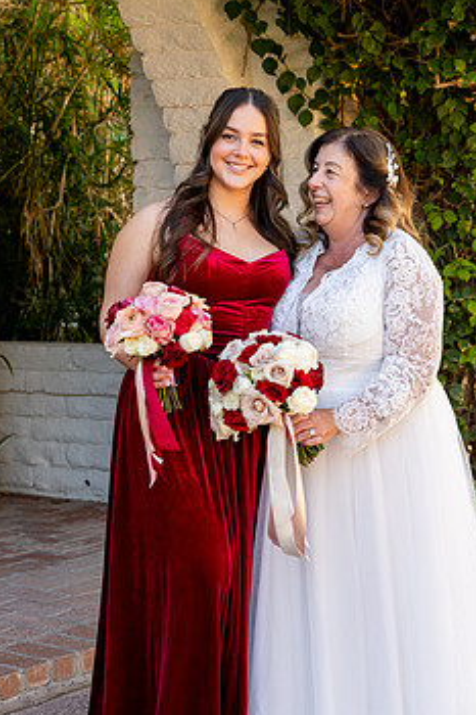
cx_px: 266
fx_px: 1787
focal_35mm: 90
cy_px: 362
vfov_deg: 22.6
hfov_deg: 15.2
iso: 400
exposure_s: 1/250
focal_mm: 70
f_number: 5.6
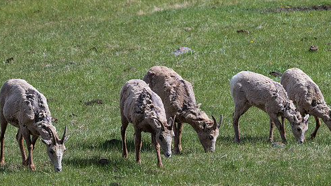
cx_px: 158
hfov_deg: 3.6
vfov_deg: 2.0
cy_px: 77
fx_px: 5223
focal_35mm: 595
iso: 720
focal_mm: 340
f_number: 8
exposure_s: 1/1600
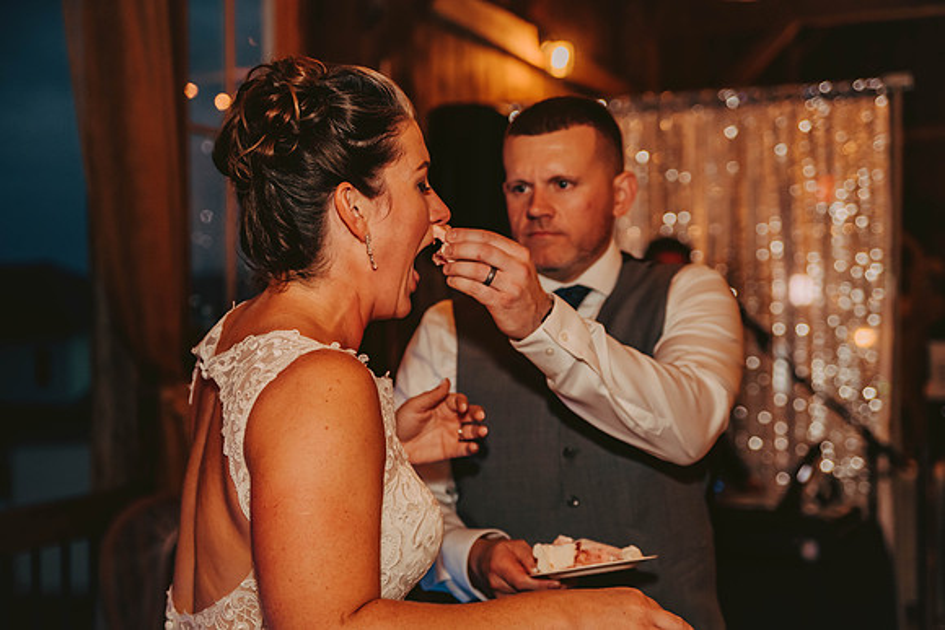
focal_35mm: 55
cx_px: 472
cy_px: 315
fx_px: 1444
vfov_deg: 24.6
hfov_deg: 36.2
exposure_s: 1/125
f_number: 2.8
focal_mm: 55
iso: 1600
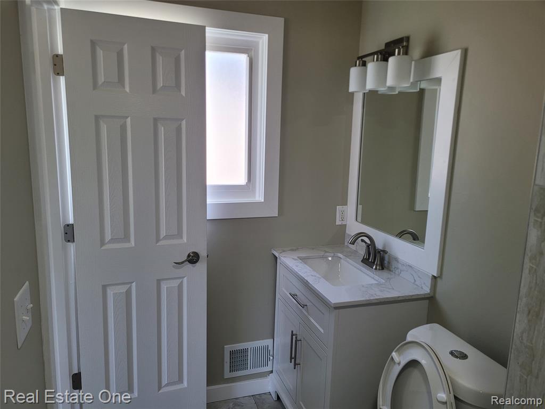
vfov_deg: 53.1
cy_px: 204
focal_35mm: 26
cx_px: 272
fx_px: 409
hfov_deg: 67.3
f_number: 1.8
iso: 125
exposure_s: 1/120
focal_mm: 5.4
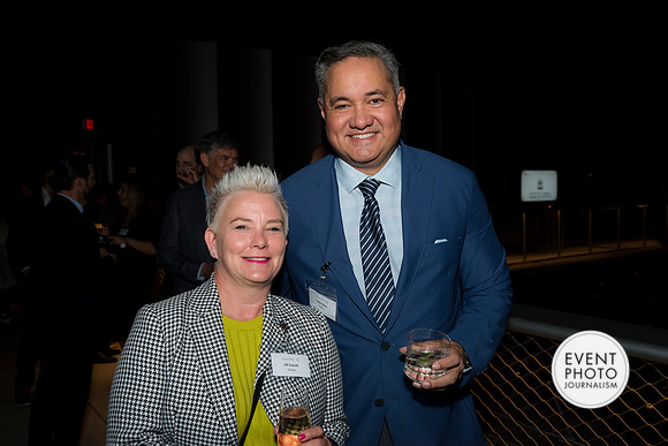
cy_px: 223
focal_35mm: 35
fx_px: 650
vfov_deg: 37.9
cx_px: 334
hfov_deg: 54.4
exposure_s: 1/125
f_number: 5
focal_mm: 35
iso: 800
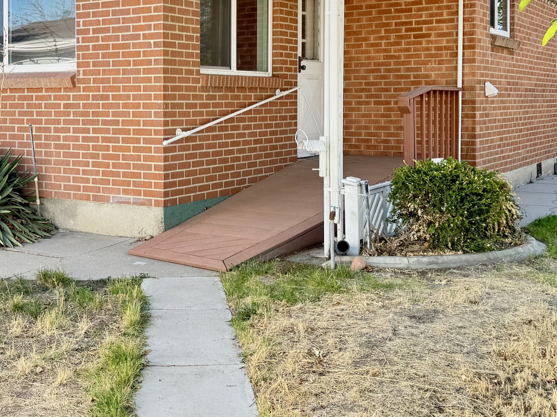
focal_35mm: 51
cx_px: 144
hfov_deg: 36.7
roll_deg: -0.7
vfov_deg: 28.3
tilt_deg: -3.0
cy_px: 124
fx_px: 821
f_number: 1.78
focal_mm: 6.76
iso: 80
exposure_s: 1/445
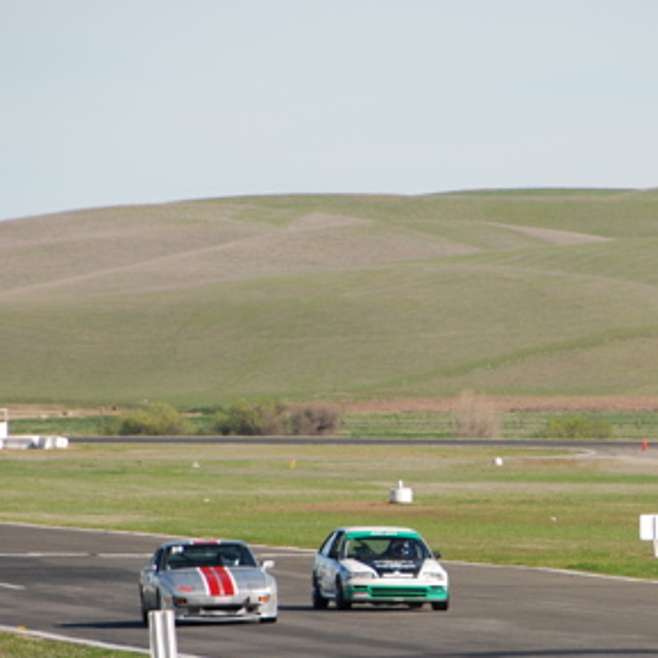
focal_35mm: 562
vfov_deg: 3.1
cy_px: 467
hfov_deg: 3.1
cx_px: 462
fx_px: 12086
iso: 200
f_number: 5.6
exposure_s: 1/800
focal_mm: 200
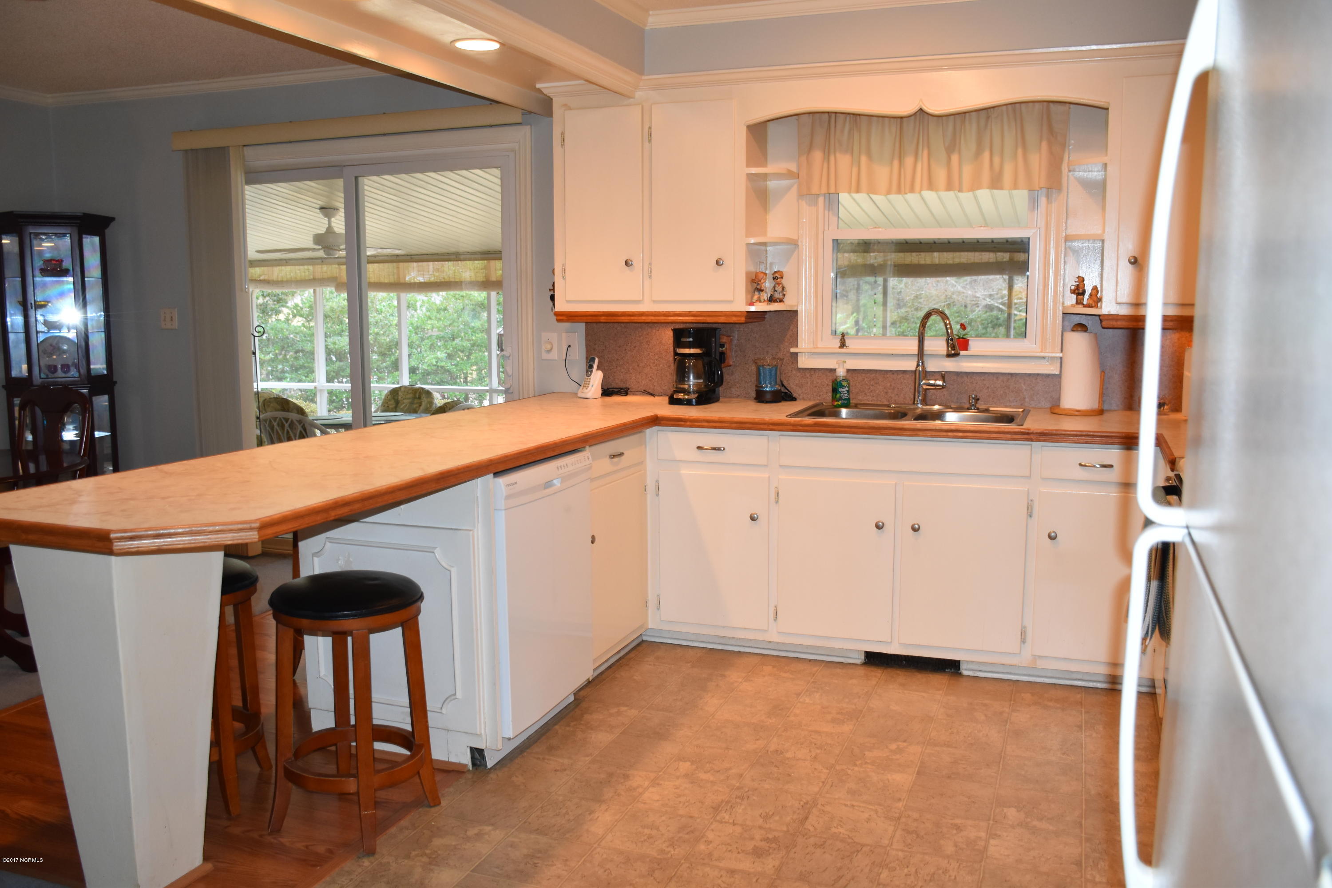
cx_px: 666
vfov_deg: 43.6
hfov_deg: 61.9
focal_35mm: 30
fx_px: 1110
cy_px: 444
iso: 800
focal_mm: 20
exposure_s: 1/80
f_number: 4.5
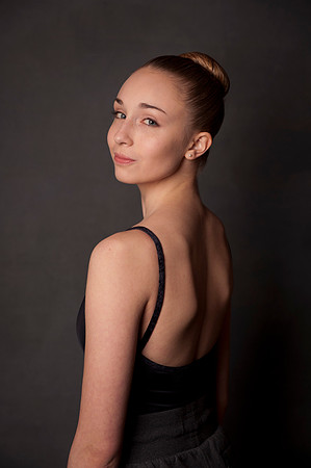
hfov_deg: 19.4
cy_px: 234
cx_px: 156
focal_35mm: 70
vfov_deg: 28.9
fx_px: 909
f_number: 4
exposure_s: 1/160
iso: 100
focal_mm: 70
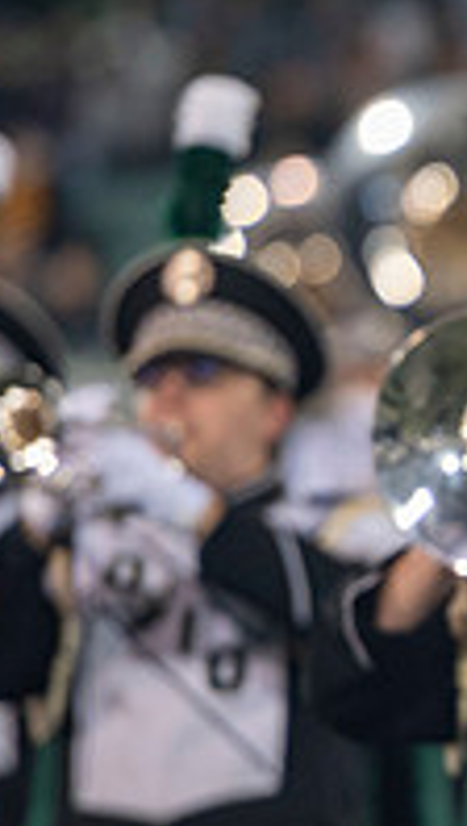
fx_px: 13416
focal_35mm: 612
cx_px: 846
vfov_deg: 3.5
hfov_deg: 2.0
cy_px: 459
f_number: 2.8
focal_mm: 200
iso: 1000
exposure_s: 1/500
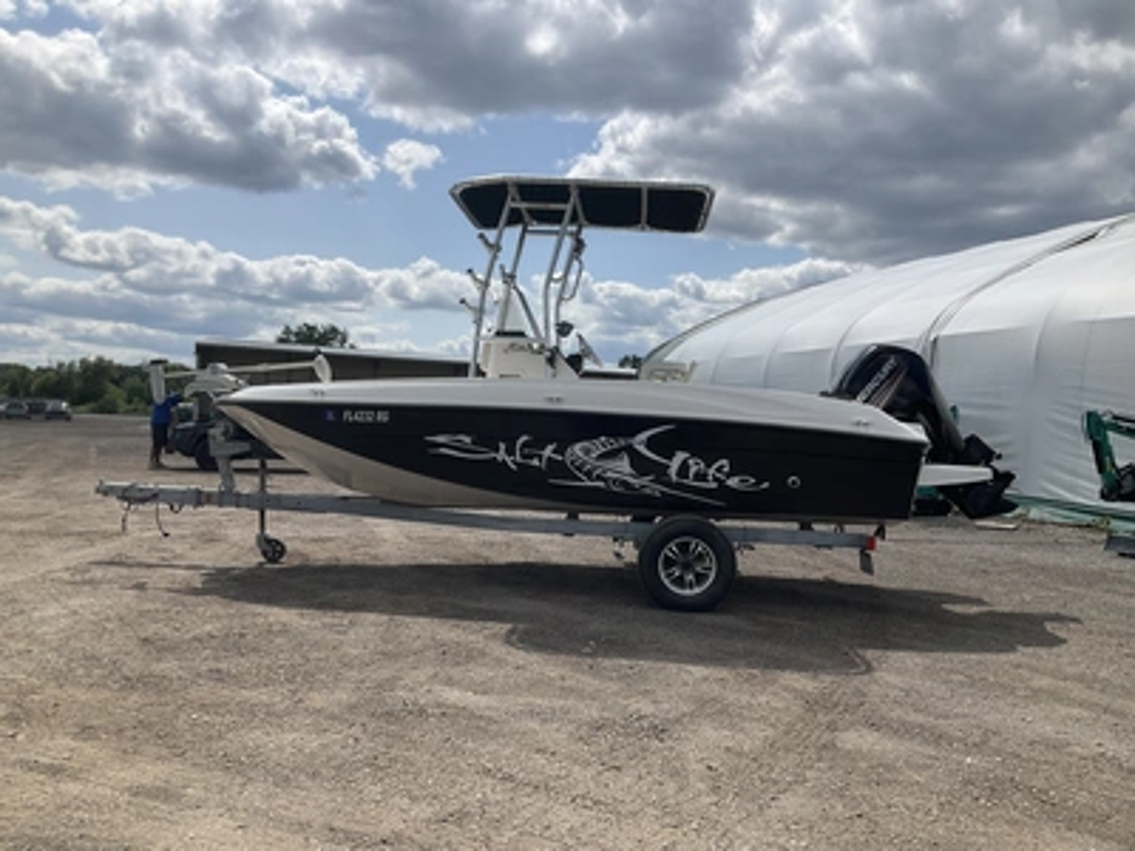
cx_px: 568
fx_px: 951
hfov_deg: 61.7
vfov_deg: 48.2
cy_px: 426
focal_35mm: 29
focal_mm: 3
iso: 25
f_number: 1.8
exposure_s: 1/3788
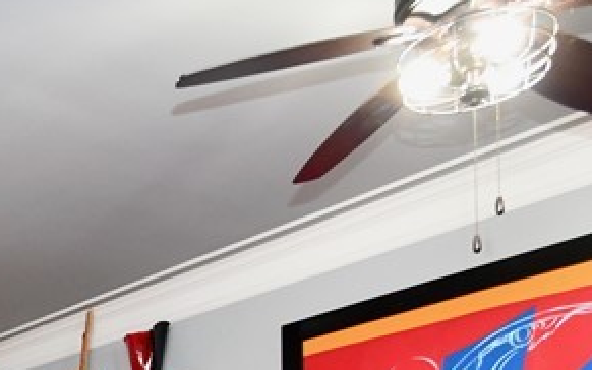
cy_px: 628
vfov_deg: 18.7
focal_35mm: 57
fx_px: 920
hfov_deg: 29.5
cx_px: -155
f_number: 4
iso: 1250
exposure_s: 1/60
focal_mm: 10
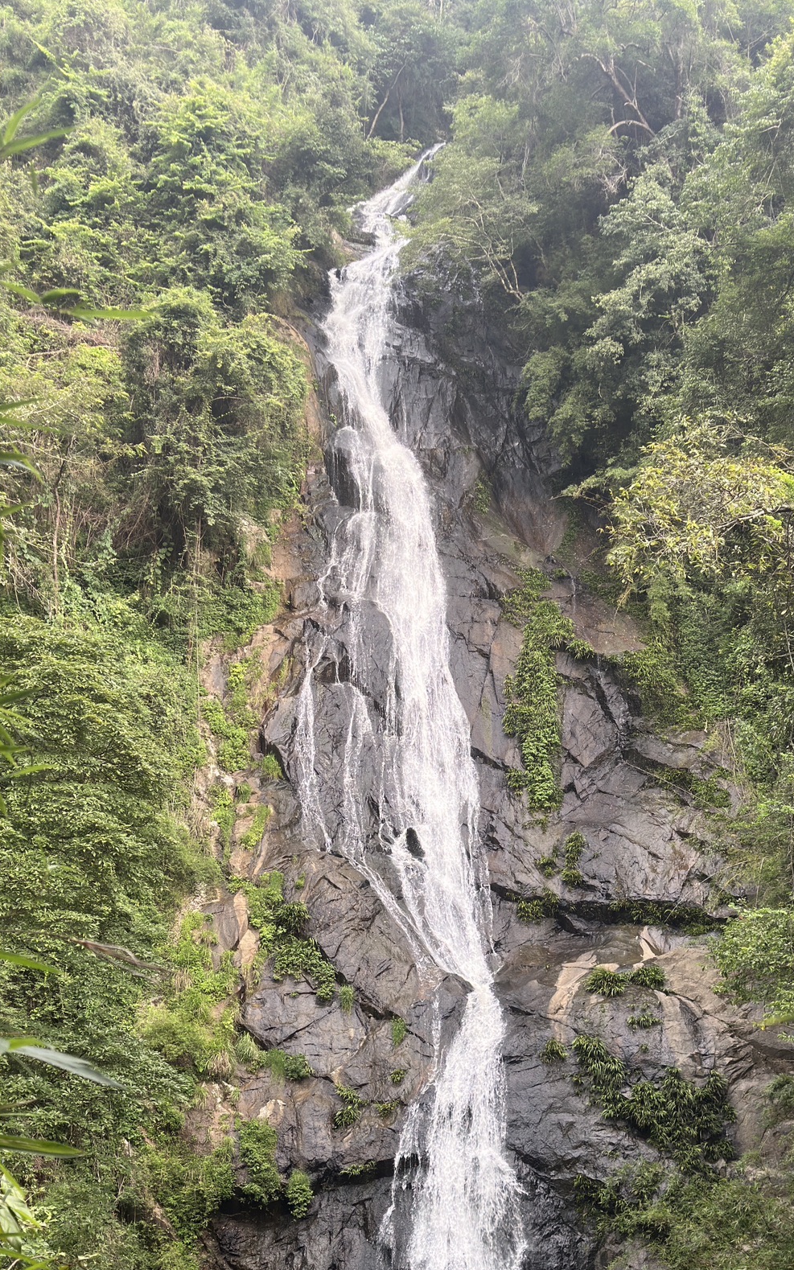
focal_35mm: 47
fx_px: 1627
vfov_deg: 42.5
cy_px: 733
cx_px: 442
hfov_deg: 27.4
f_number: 1.78
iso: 64
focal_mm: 6.86
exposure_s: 1/121
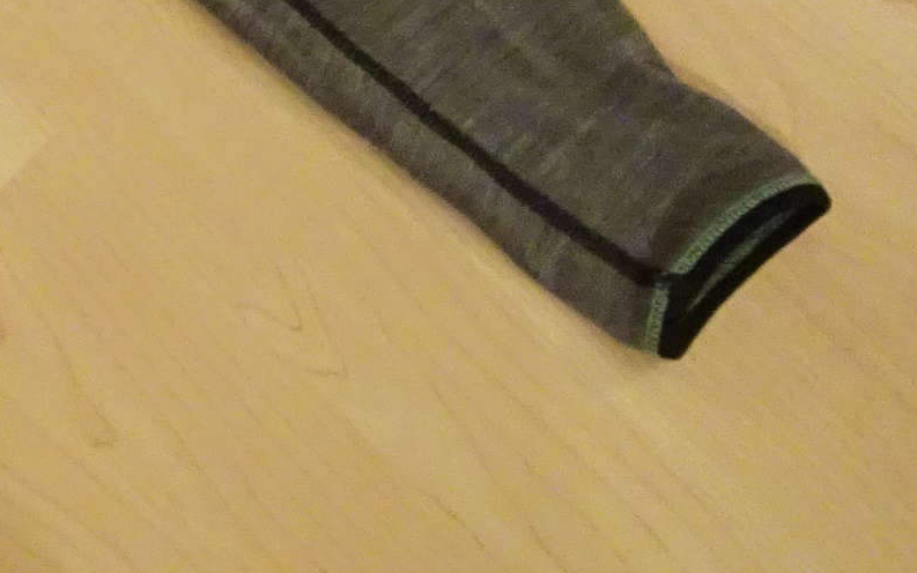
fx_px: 2750
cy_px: -129
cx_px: -697
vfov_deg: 11.6
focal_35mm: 110
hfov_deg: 16.2
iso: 800
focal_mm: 4.1
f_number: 3.5
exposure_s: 1/13
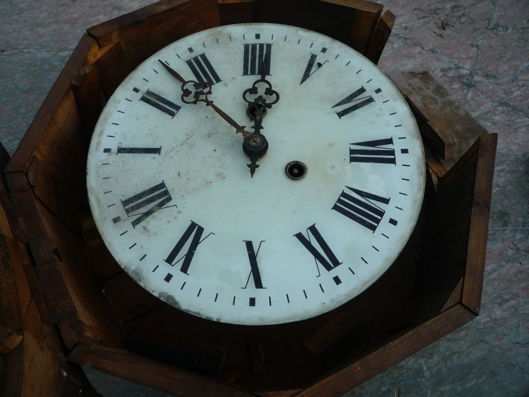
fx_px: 458
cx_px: 264
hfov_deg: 60.0
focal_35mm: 30
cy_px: 198
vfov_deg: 46.8
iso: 100
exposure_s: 1/125
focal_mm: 5.2
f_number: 4
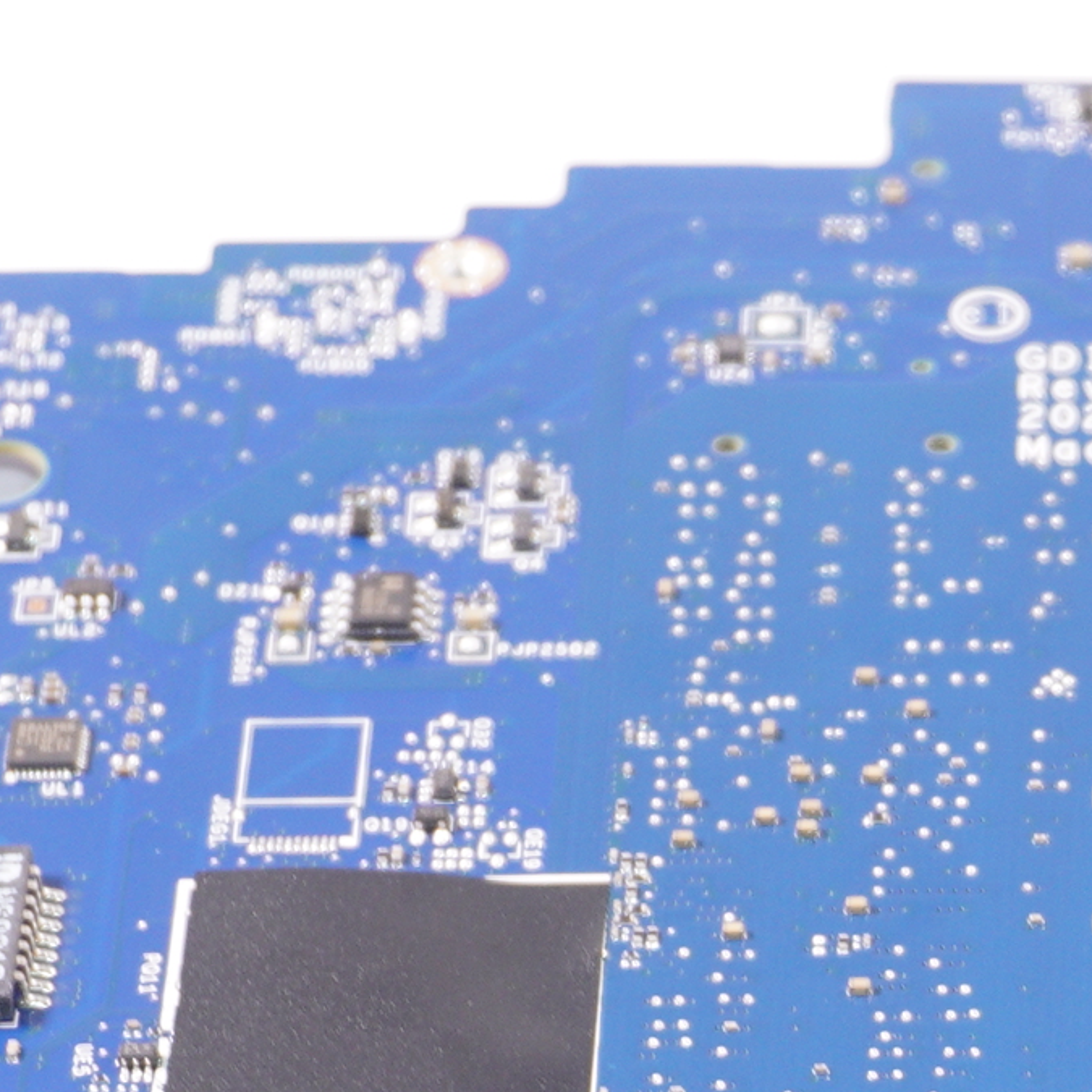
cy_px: 1294
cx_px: 1451
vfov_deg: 8.3
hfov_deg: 8.2
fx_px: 7491
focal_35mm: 210
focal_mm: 37
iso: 250
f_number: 5.6
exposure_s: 1/50
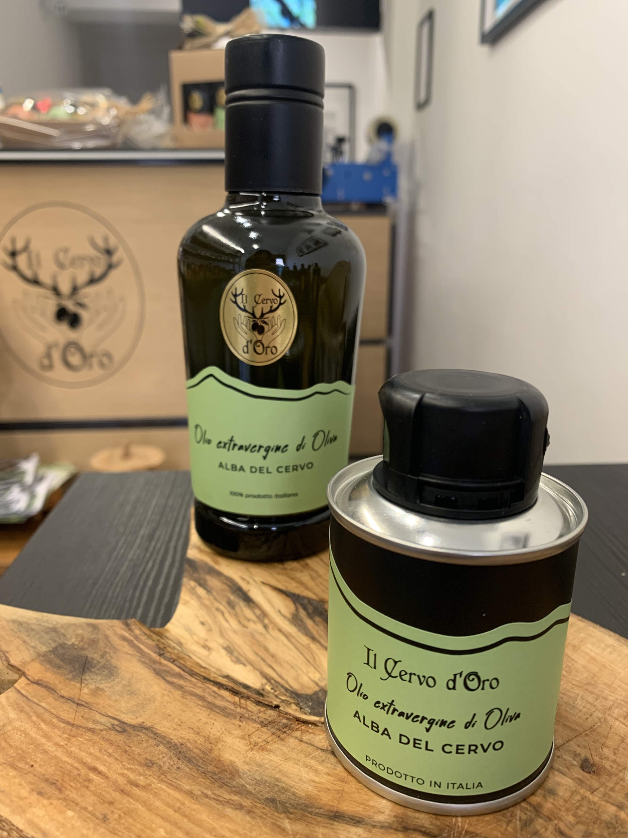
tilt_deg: -15.8
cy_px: 419
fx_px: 629
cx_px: 314
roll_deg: +0.4
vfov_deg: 67.3
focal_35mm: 26
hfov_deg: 53.1
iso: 125
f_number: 1.8
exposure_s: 1/60
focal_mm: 4.25
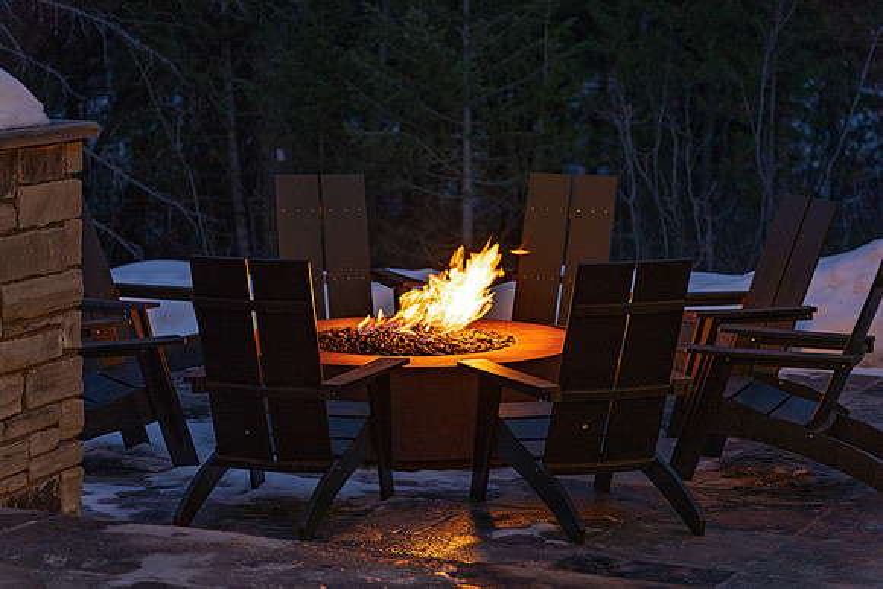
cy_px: 294
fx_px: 2576
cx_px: 442
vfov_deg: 13.0
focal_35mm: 105
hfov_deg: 19.5
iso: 200
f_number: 4
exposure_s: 1/10
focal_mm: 105
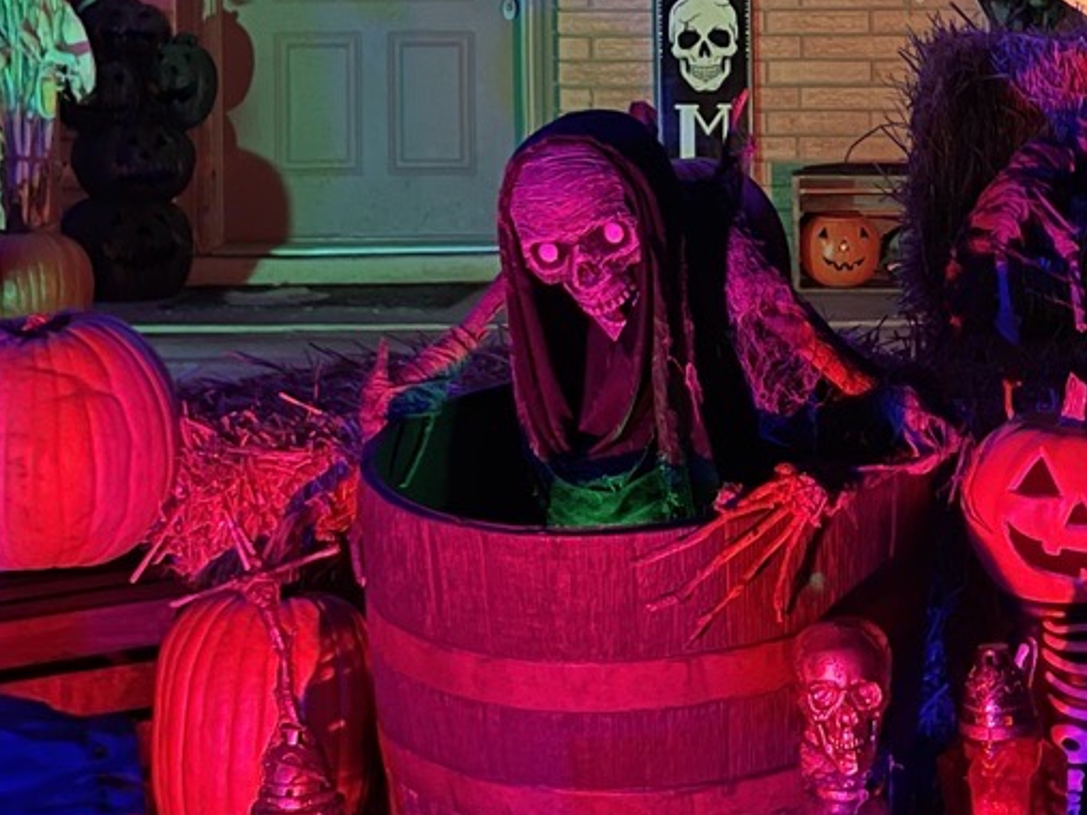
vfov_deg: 19.5
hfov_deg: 26.1
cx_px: 757
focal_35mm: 74
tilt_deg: -0.3
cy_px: 59
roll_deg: -0.7
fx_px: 2323
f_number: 1.6
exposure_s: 1/15
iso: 1000
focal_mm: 5.1
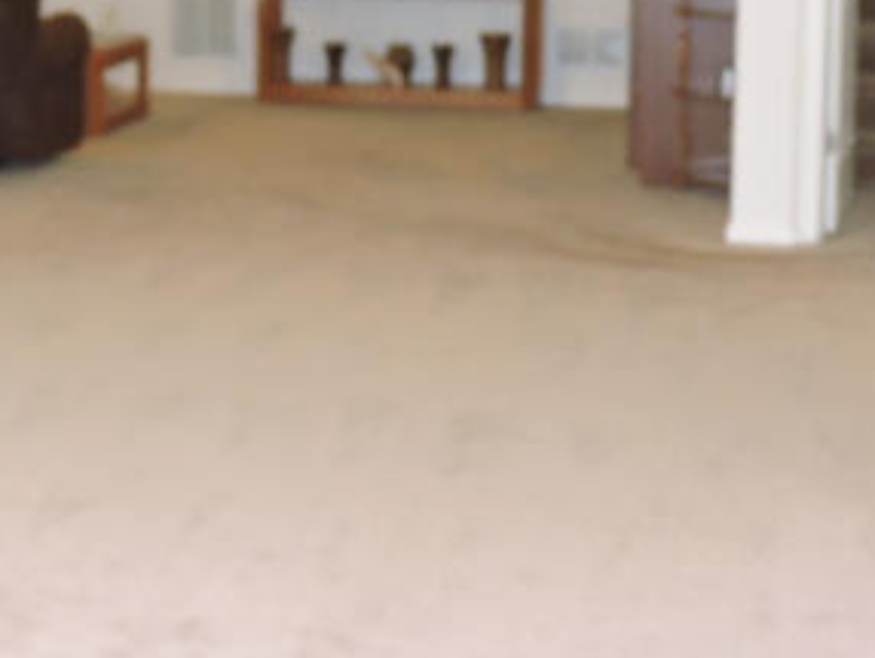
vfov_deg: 14.0
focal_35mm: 105
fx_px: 2656
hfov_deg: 18.4
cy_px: 77
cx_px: 86
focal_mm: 8.4
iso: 640
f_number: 3.5
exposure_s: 1/30
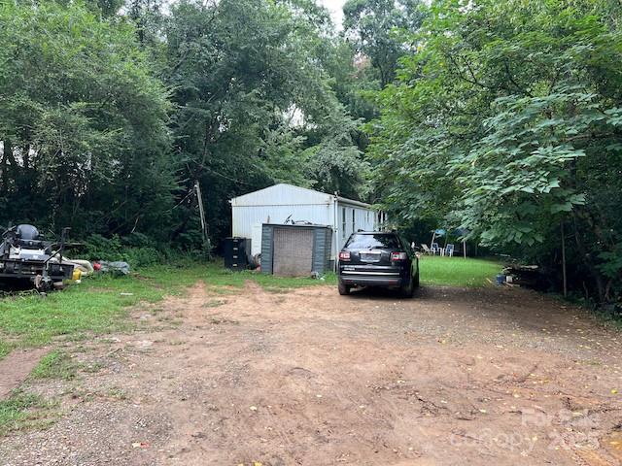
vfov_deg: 53.1
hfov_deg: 67.3
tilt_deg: -1.5
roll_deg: -0.1
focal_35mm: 26
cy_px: 233
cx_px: 311
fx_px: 467
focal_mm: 5.7
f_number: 1.5
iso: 50
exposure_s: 1/421
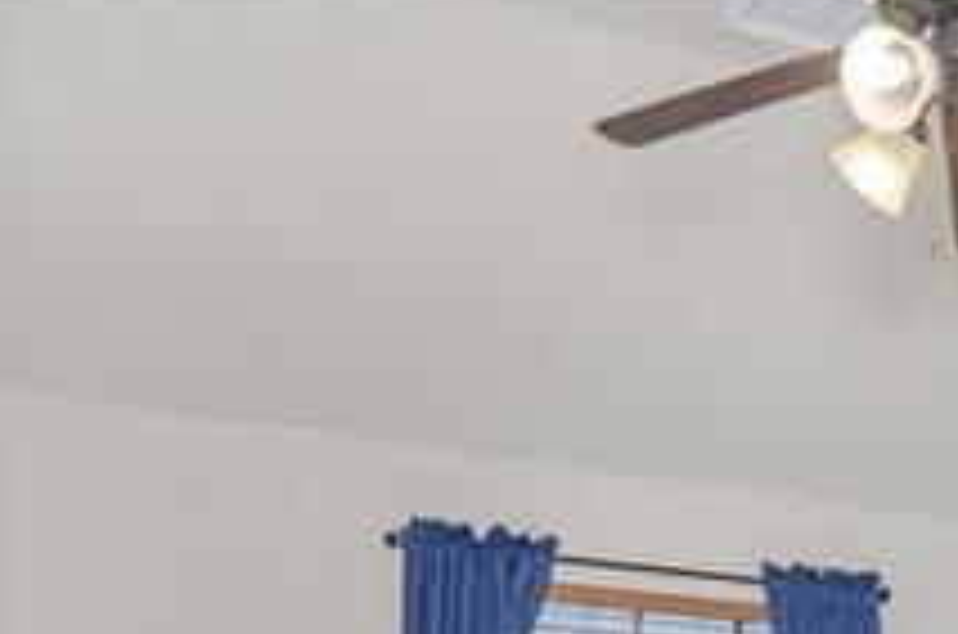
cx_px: 1003
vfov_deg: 21.4
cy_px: 924
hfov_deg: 33.2
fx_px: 1434
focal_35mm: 54
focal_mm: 12
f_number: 4
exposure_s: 1/10
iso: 200
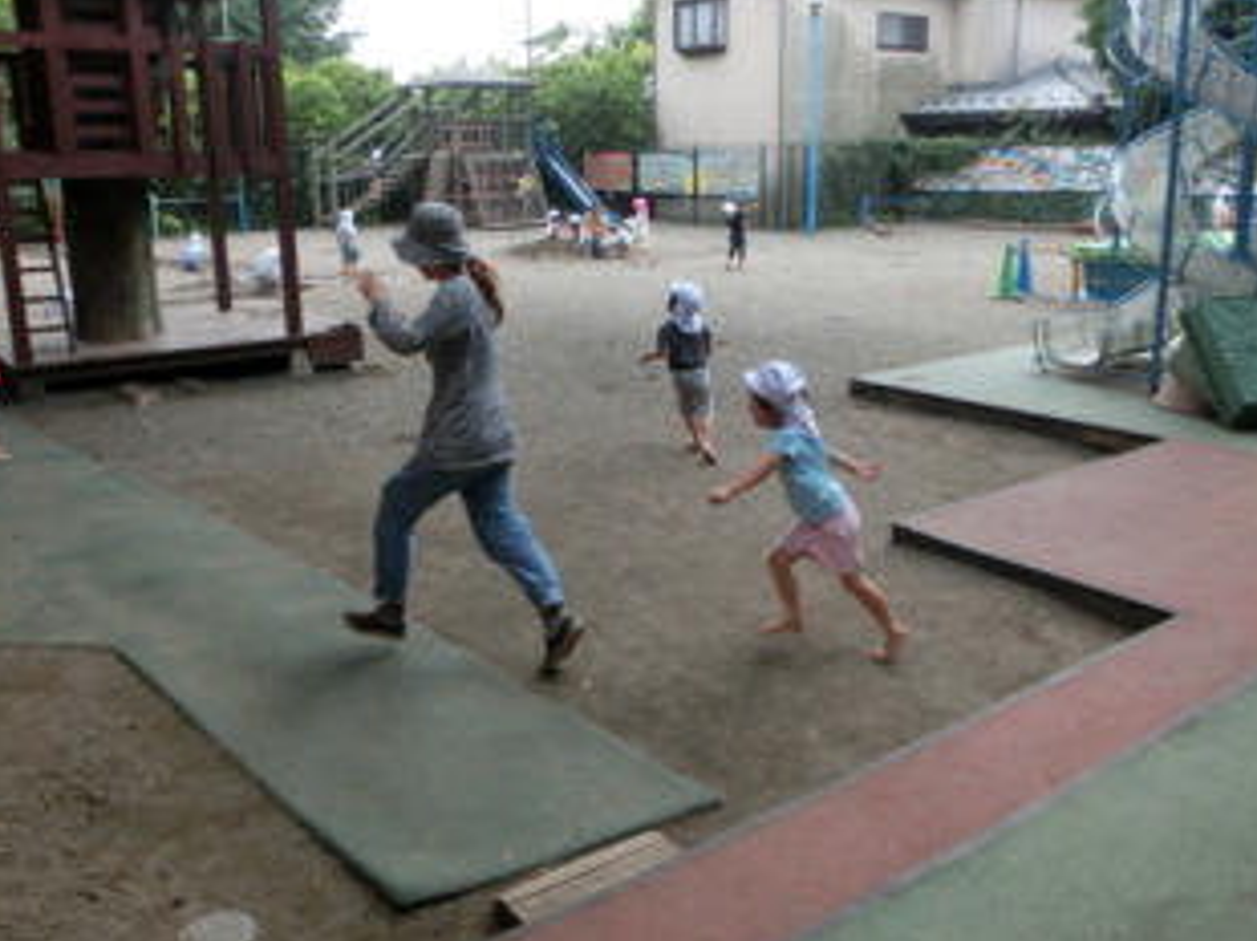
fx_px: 1125
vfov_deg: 45.3
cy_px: 430
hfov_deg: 58.4
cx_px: 661
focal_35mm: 31
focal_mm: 4.24
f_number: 3
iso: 80
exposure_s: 1/200
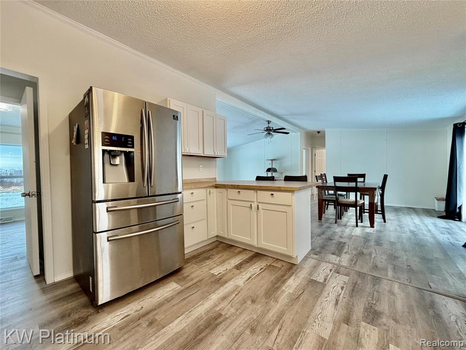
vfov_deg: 85.7
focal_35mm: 14
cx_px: 233
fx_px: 188
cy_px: 175
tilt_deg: -1.5
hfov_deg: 102.1
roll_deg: +1.3
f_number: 2.2
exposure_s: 1/60
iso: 250
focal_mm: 2.22
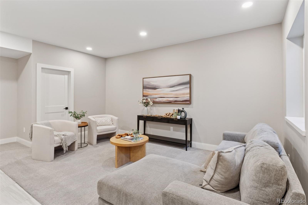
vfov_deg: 67.4
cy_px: 102
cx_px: 154
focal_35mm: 18
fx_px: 154
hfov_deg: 90.0
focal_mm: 18
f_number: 9
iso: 400
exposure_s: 1/6
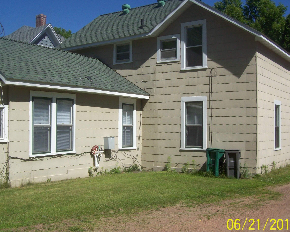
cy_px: 115
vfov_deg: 34.1
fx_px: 378
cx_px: 142
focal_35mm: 44
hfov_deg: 42.0
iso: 80
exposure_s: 1/839
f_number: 4.8
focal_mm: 6
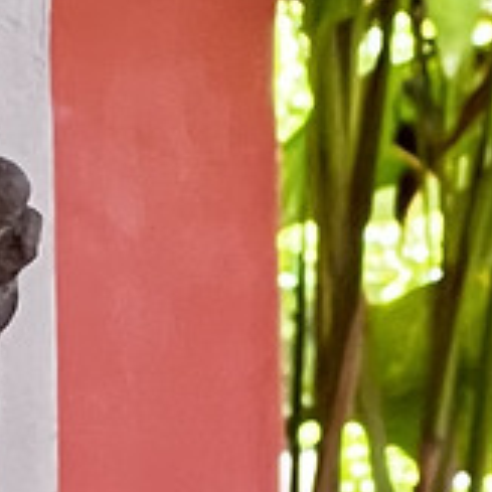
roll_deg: +0.3
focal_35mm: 669
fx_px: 10758
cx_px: -477
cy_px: 1410
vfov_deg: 2.6
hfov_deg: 2.6
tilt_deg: -9.5
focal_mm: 9
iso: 250
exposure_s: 1/99
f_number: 2.8
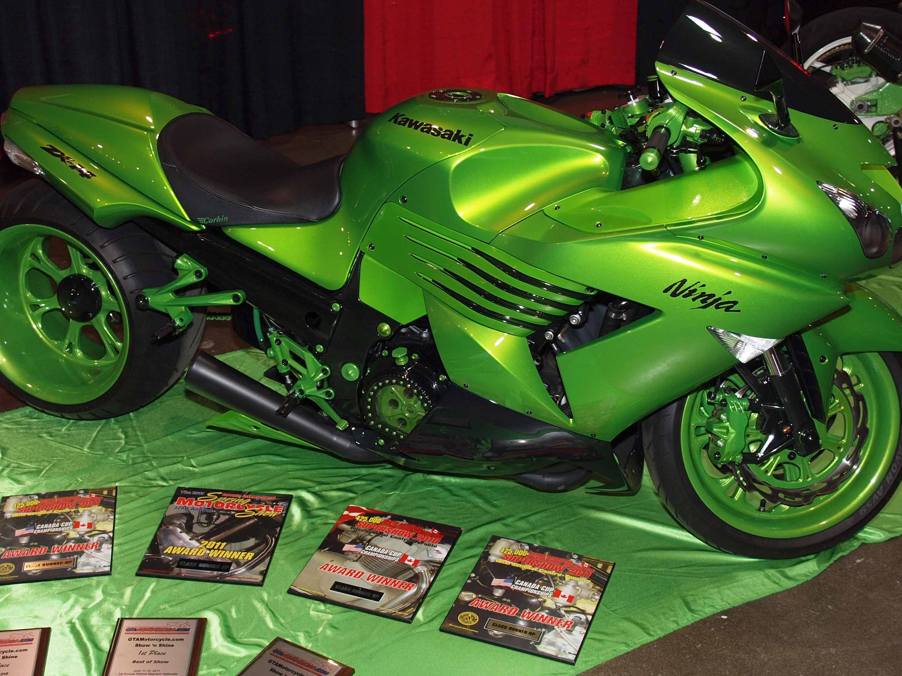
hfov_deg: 37.9
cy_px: 287
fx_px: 1303
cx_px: 335
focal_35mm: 50
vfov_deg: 29.1
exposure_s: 1/60
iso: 200
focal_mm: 17
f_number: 2.8
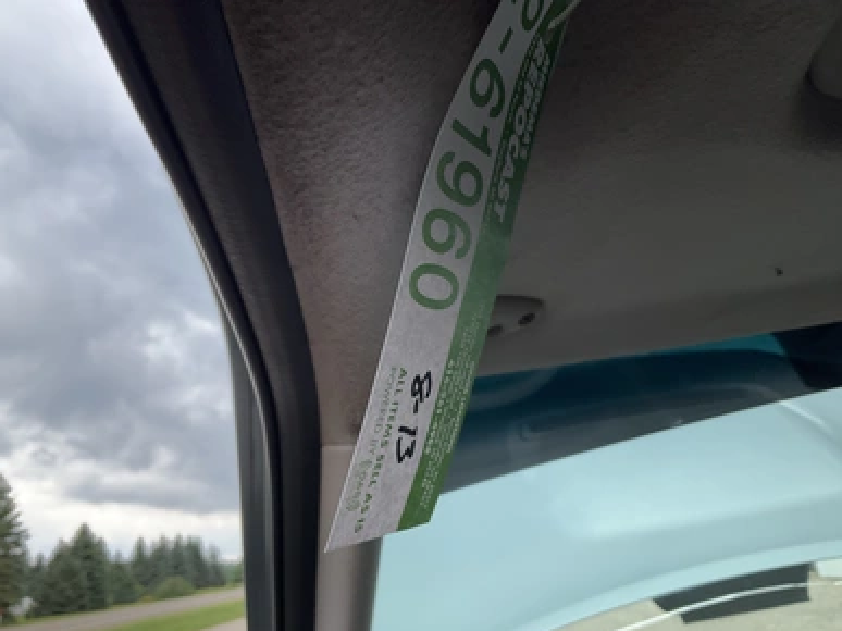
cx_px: 409
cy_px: 324
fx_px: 729
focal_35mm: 30
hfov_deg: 60.0
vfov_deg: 46.8
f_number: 1.8
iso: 25
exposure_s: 1/465
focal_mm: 3
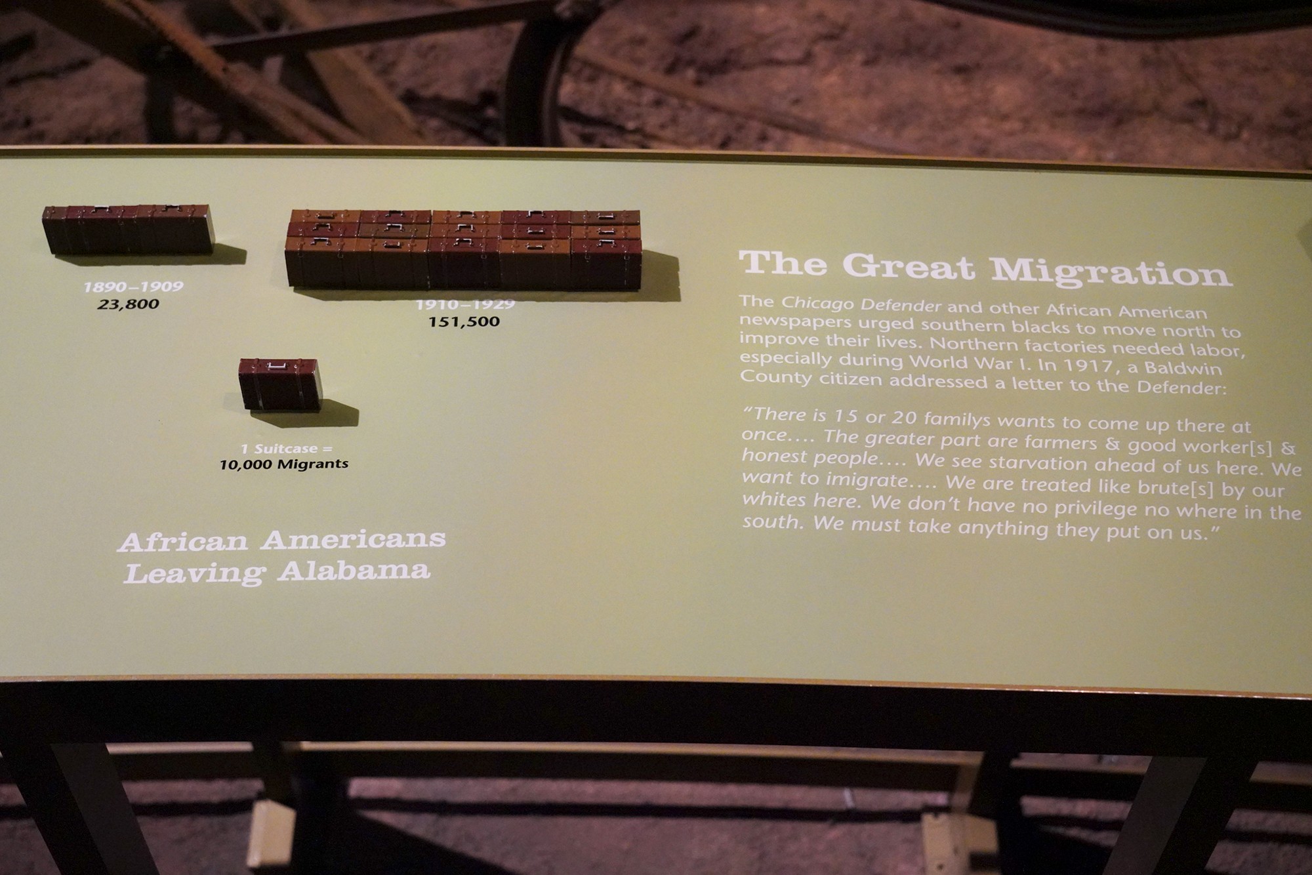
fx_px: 1494
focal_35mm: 41
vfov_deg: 32.6
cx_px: 656
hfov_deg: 47.4
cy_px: 438
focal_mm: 41
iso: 10000
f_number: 5.6
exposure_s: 1/100
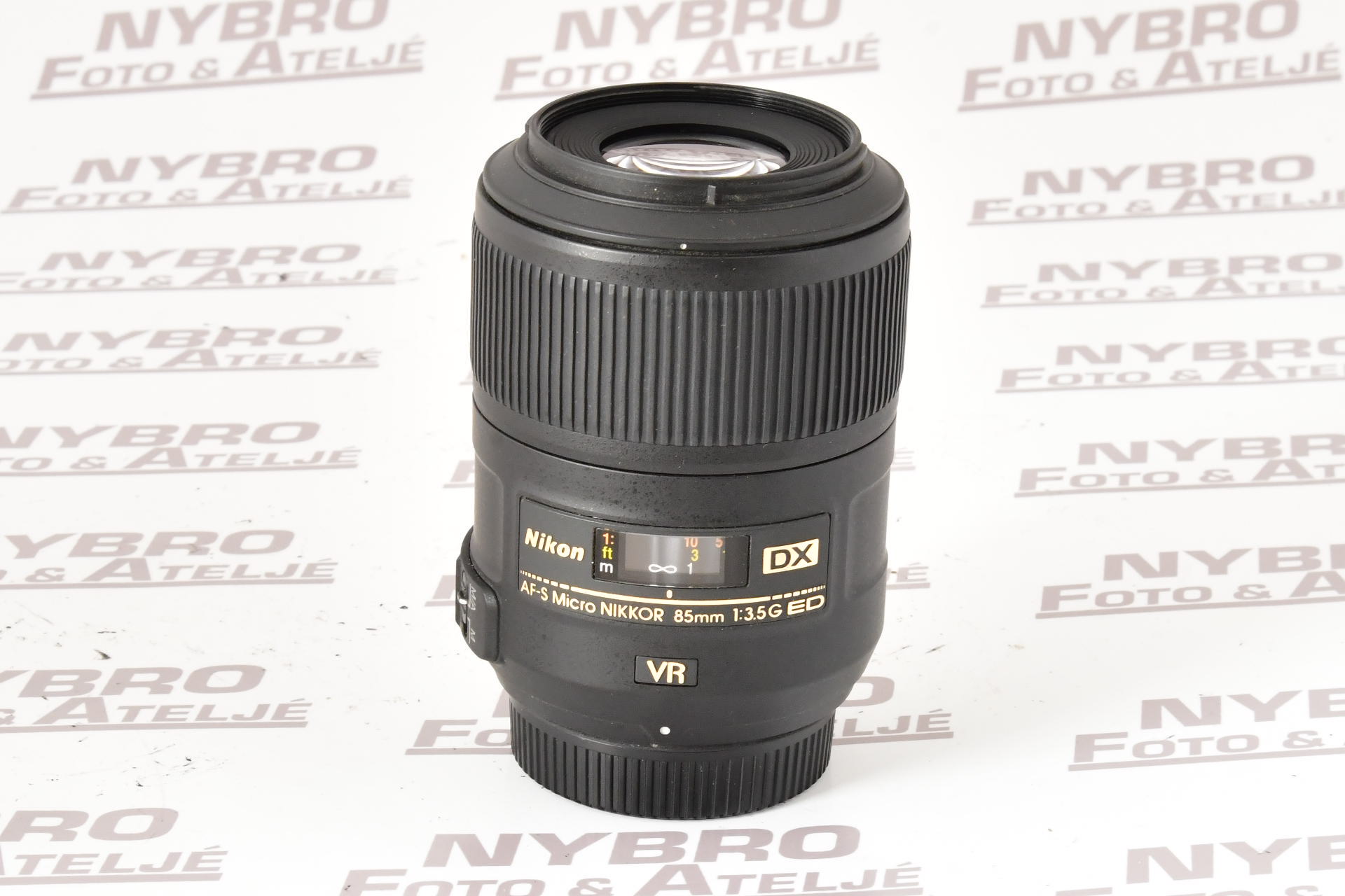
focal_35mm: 52
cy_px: 448
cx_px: 672
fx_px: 1943
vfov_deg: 26.0
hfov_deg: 38.2
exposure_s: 1/160
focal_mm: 52
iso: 1600
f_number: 13
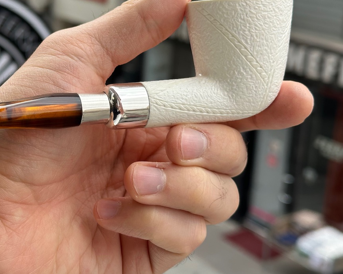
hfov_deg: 27.2
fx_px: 700
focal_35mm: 69
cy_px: 88
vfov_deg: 22.1
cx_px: 96
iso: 64
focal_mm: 6.86
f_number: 1.78
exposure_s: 1/887
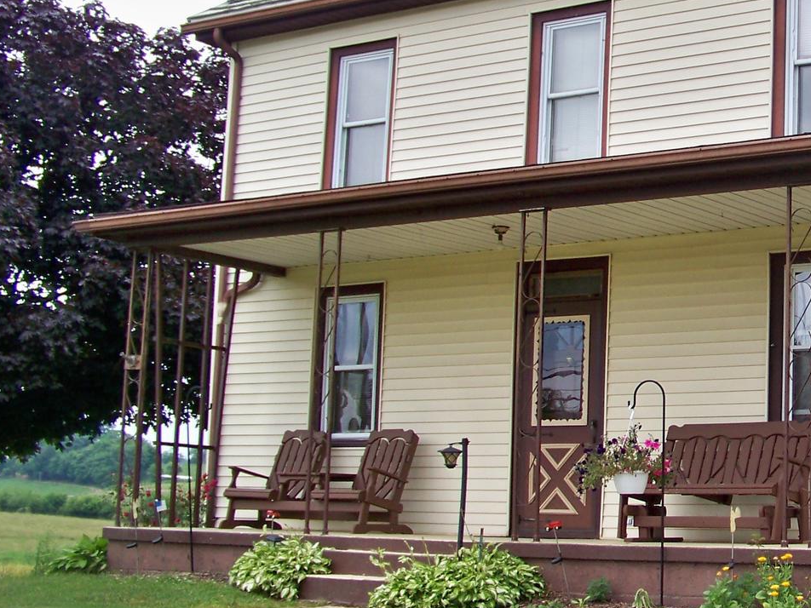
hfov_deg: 25.9
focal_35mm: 71
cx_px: 825
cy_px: 271
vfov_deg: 20.7
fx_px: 1663
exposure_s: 1/400
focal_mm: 5.85
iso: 64
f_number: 2.8
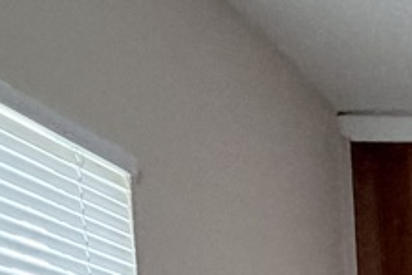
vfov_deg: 11.9
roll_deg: +1.5
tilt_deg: -7.6
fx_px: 1064
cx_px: 751
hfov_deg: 17.5
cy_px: 666
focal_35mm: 93
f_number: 2.2
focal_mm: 2.22
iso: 400
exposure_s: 1/60
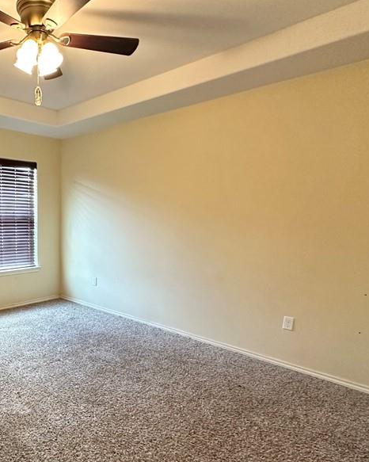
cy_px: 277
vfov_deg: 69.6
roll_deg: -1.2
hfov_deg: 52.9
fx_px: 328
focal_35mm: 24
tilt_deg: -11.6
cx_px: 50
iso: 400
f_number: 2.2
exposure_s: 1/60
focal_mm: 2.22
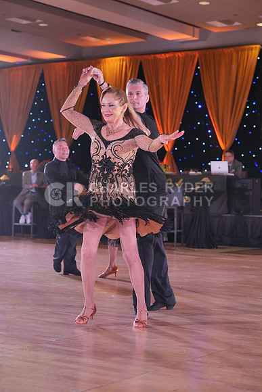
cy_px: 196
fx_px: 818
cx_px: 131
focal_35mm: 75
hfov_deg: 18.2
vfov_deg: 27.0
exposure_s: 1/400
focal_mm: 75
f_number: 4
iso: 2500
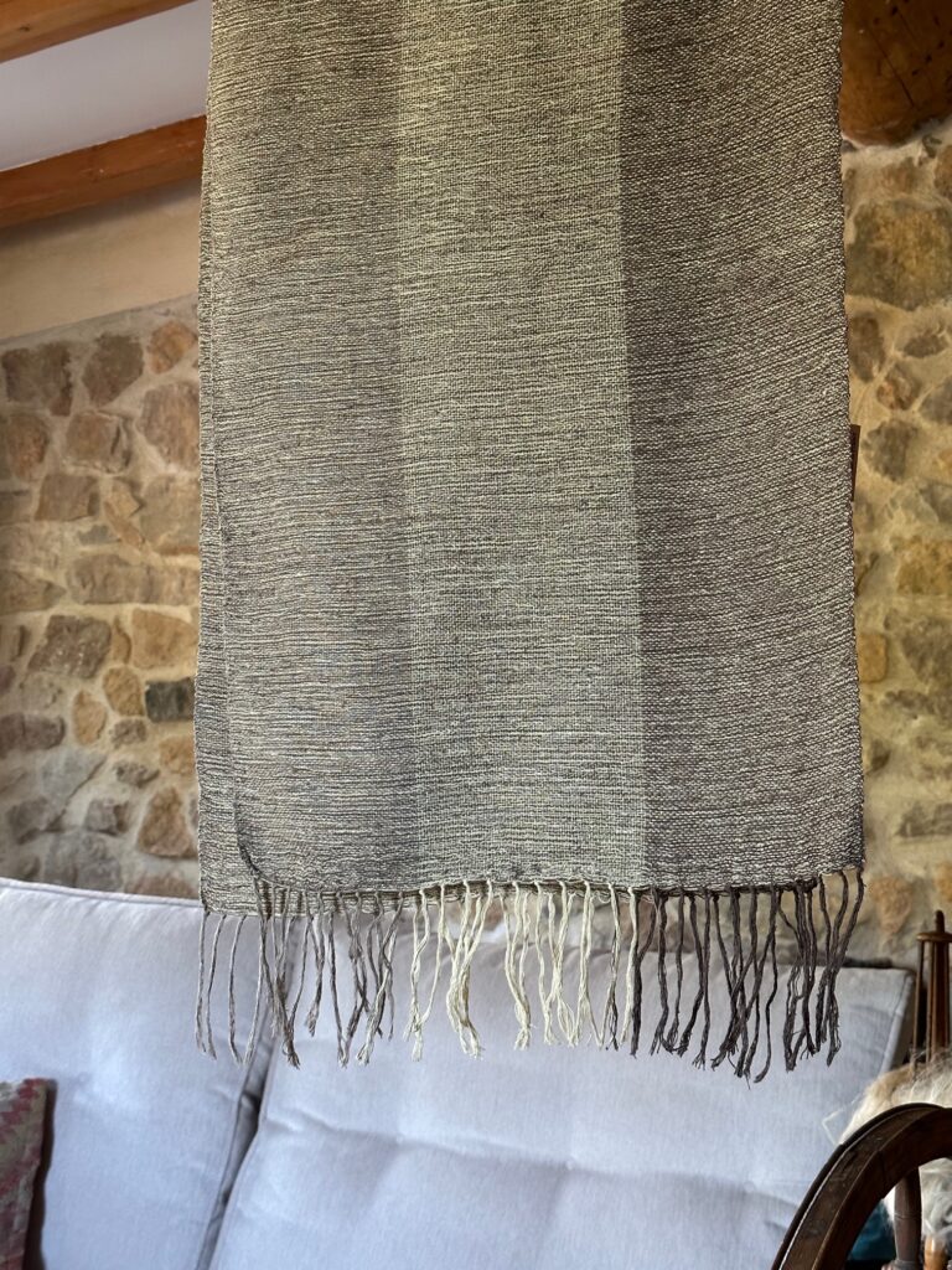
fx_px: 1760
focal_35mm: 48
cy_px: 635
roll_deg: -3.9
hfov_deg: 30.3
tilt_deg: +3.0
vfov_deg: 39.7
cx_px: 476
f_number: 1.78
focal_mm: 6.86
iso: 200
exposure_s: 1/58
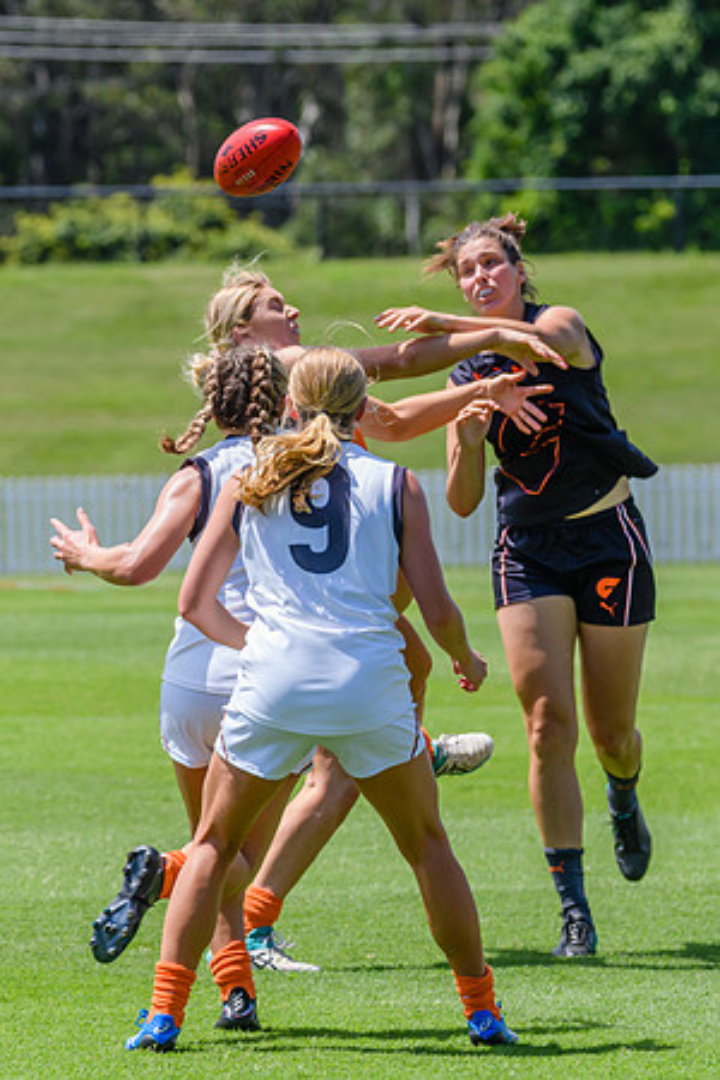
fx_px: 14117
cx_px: 433
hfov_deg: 2.9
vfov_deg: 4.4
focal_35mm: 471
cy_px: 428
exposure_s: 1/1600
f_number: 8
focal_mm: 260
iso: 800
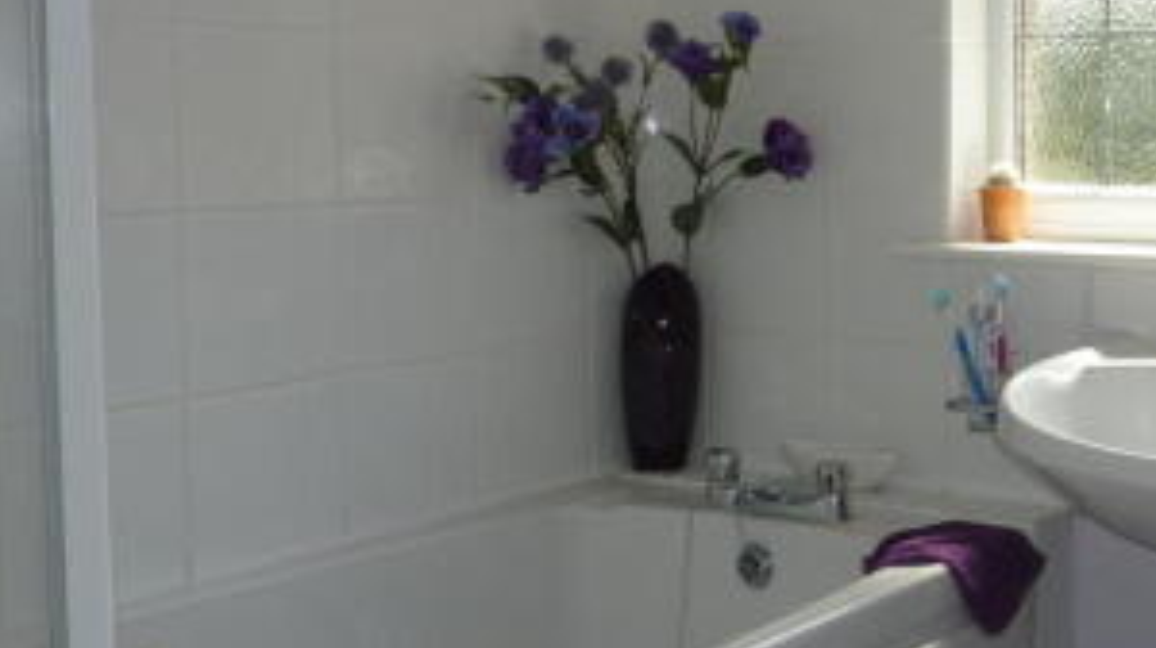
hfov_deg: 36.7
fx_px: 1623
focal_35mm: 53
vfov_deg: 22.4
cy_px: 206
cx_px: 1046
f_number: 4
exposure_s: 1/160
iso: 100
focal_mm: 4.1
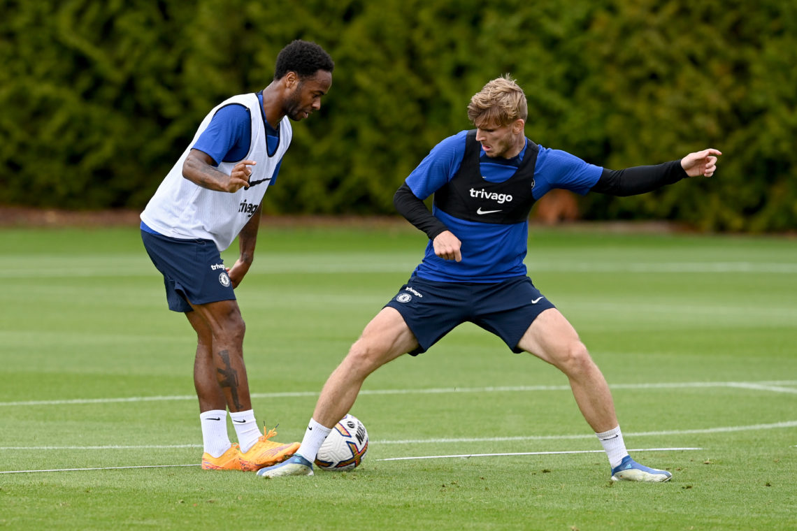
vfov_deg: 3.4
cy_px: 266
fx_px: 8855
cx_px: 398
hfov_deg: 5.2
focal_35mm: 400
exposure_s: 1/2000
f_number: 5.6
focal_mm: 400
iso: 800
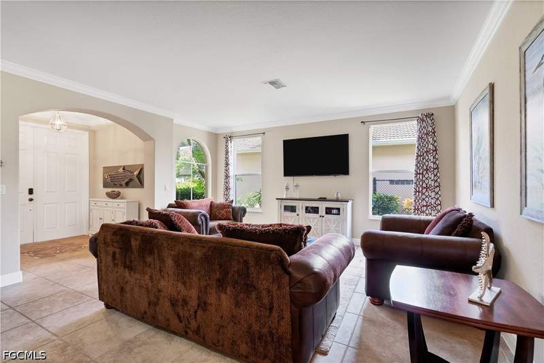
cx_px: 272
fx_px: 242
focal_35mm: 16
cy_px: 182
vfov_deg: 73.7
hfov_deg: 96.7
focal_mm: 16
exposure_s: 1/13
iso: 400
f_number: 8
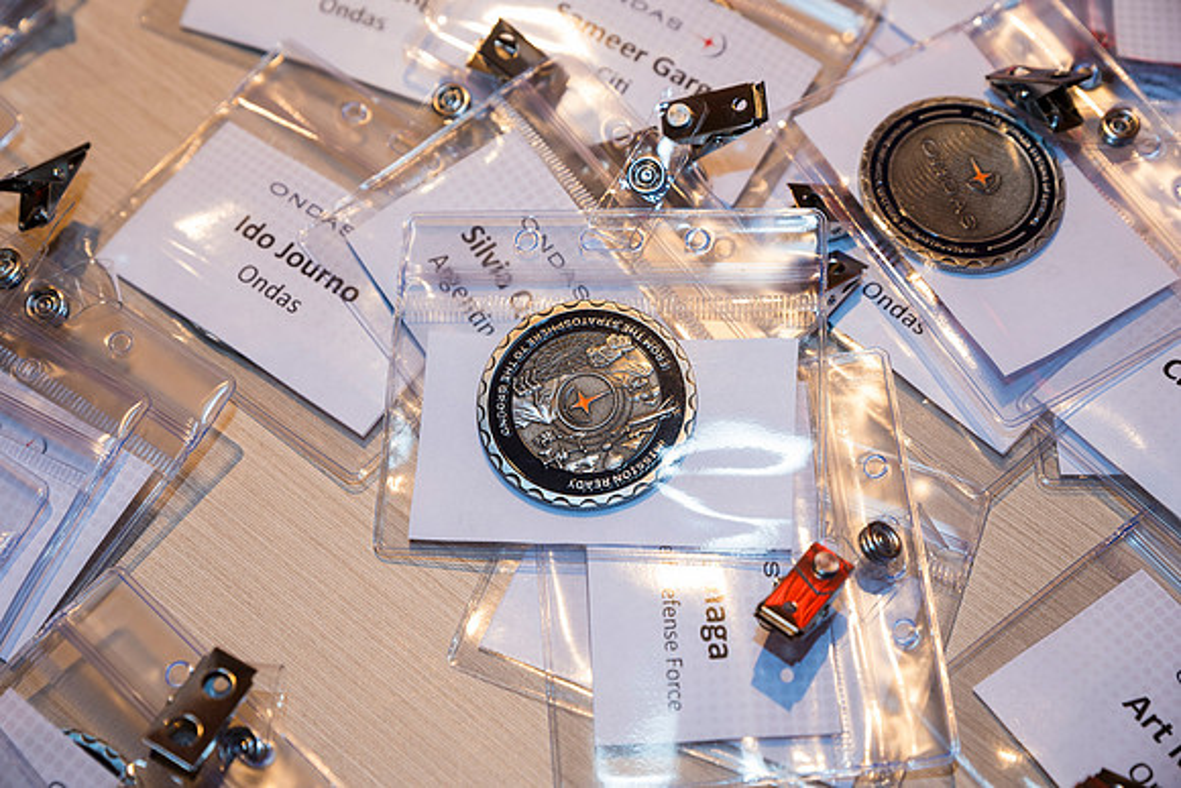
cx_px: 590
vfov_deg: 19.5
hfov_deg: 28.8
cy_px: 394
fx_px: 2297
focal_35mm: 70
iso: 400
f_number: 5.6
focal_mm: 70
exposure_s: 1/60
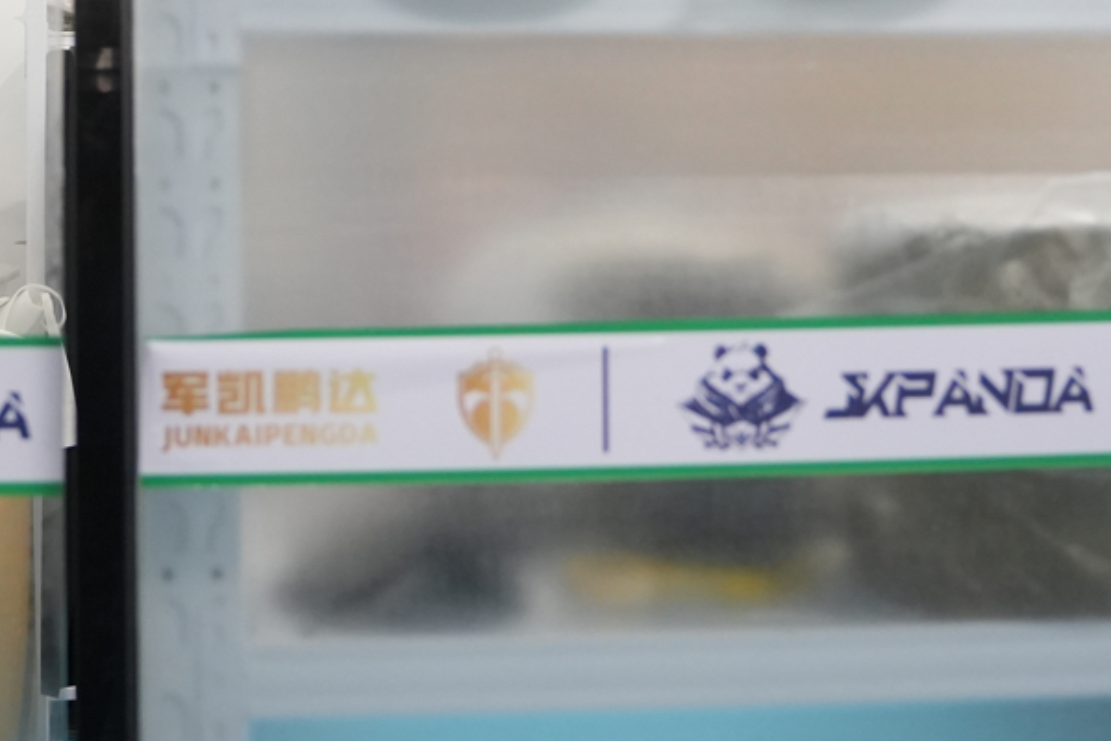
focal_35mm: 84
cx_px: 281
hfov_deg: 23.9
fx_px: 2592
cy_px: -143
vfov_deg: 15.7
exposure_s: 1/125
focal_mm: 28
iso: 2000
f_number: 2.8
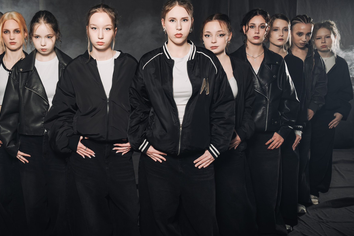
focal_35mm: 41
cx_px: 126
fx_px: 403
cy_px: 118
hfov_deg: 46.8
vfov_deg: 32.6
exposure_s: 1/160
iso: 640
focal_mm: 28
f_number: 5
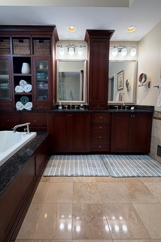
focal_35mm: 17
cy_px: 114
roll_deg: +0.3
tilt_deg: -6.3
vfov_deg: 93.2
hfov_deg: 70.4
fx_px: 114
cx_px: 75
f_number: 2.2
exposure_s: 1/120
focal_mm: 2.22
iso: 100
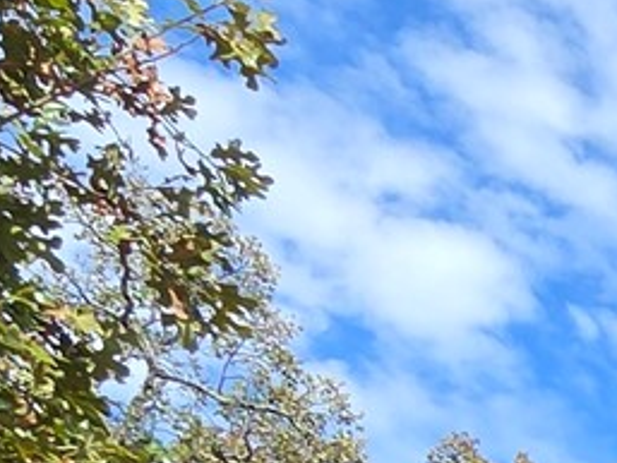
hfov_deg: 14.4
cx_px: 1433
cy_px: 1252
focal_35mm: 97
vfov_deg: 11.4
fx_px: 1730
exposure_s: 1/1636
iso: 100
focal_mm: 2.2
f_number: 2.2
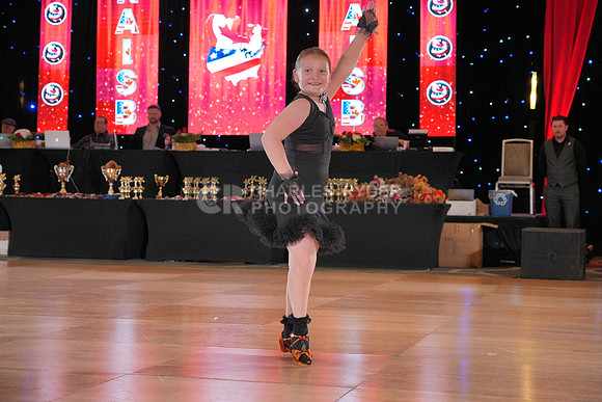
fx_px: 1137
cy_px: 201
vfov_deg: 20.0
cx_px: 301
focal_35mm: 68
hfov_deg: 29.6
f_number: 5.6
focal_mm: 68
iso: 5000
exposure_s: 1/400
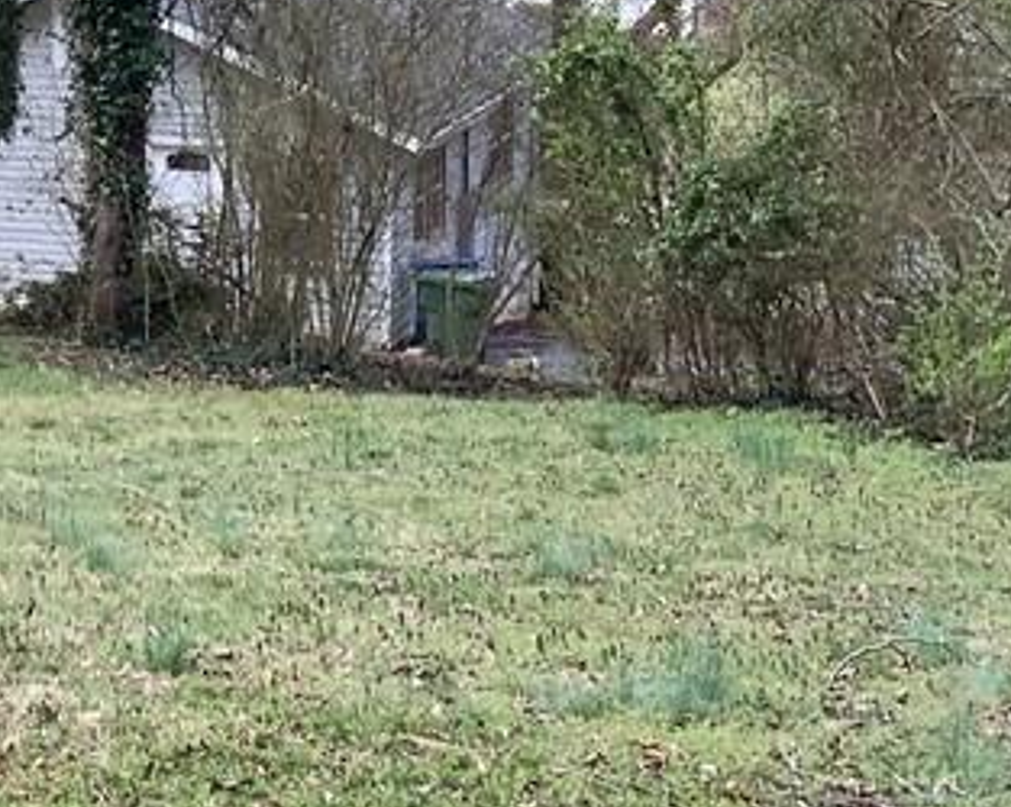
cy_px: 158
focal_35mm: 99
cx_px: -265
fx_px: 2960
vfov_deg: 15.4
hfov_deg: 18.2
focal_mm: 3.3
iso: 25
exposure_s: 1/168
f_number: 2.4
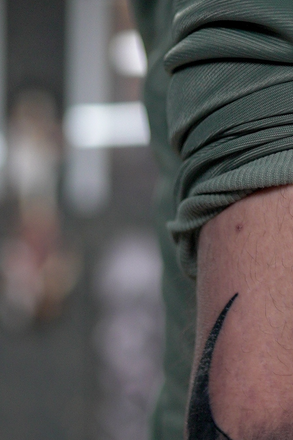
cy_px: 850
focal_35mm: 139
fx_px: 1696
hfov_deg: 9.8
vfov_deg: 13.0
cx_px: 53
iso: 500
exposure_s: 1/80
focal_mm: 35
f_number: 2
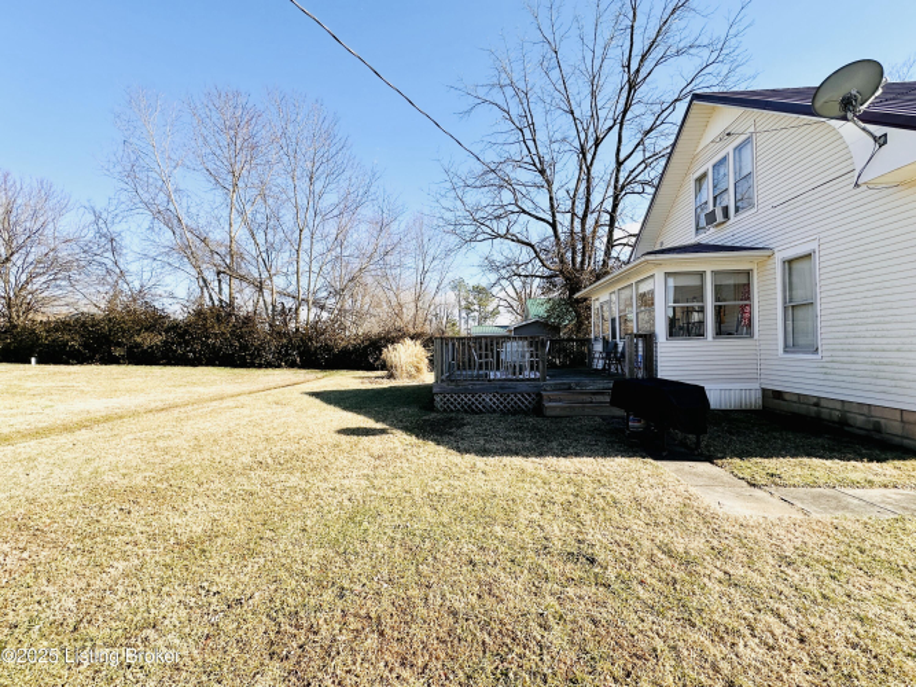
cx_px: 458
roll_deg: +0.6
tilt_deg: +0.8
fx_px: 370
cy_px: 344
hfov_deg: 102.1
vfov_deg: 85.7
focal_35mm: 14
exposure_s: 1/1435
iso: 50
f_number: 2.2
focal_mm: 2.22
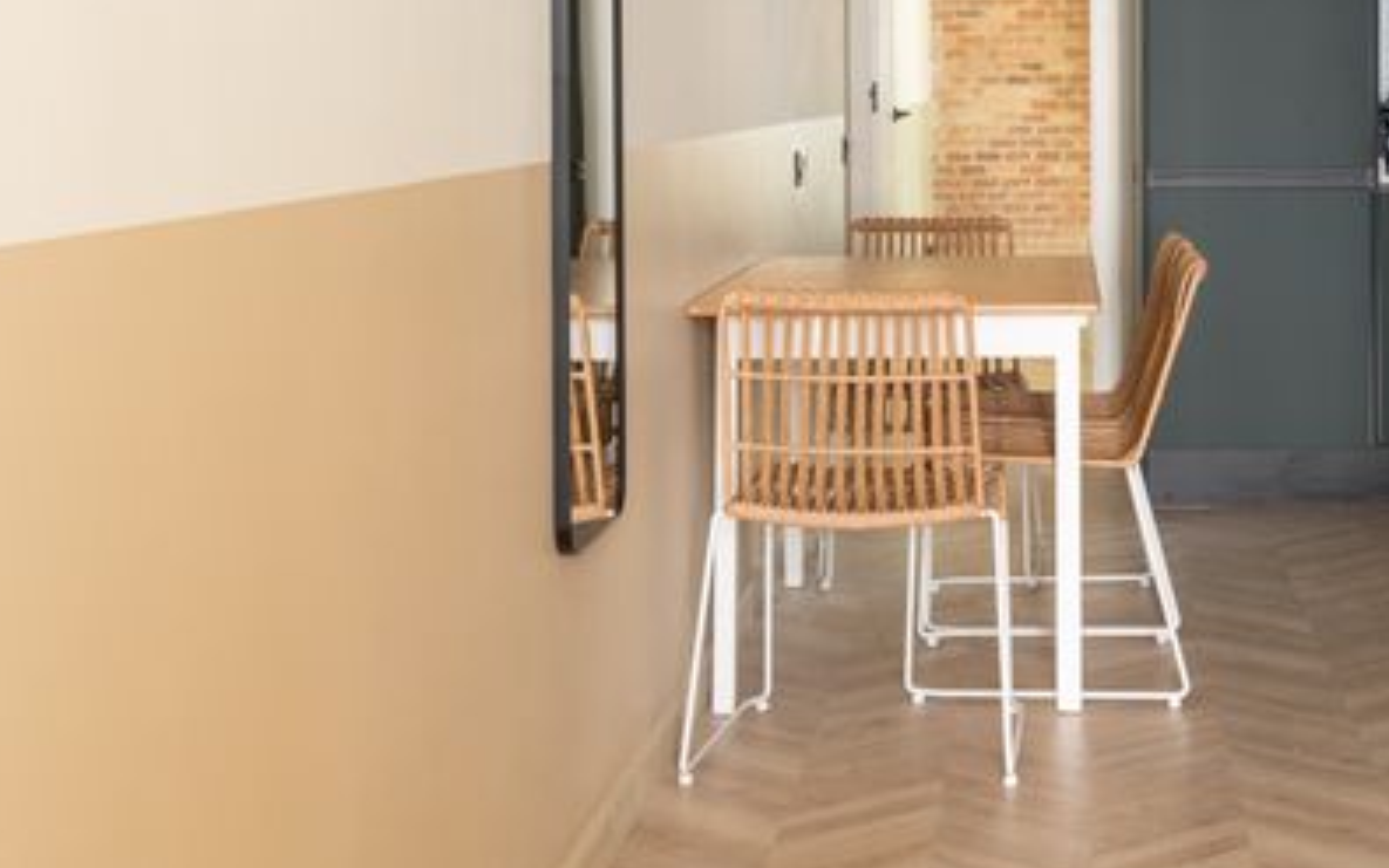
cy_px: 112
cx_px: 1132
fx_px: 2461
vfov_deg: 19.7
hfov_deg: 30.7
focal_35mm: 65
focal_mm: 28
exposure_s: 1.3
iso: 100
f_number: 8
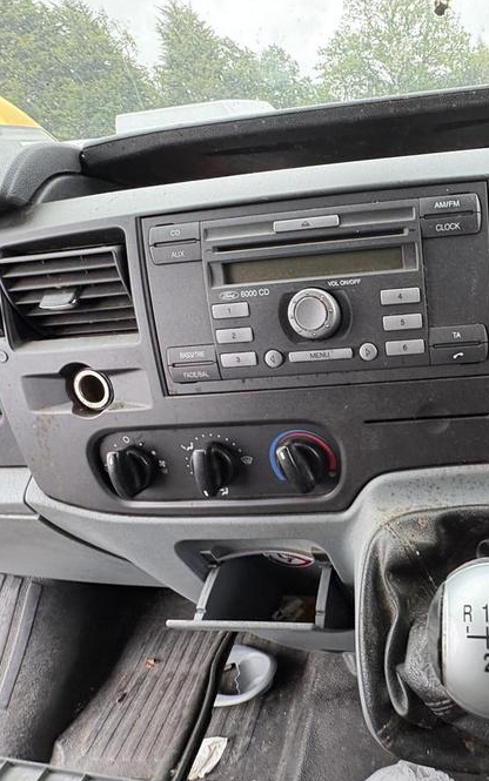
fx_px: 426
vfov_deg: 85.0
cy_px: 390
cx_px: 428
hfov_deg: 53.3
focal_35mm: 20
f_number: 2.2
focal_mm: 2.22
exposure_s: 1/98
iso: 200
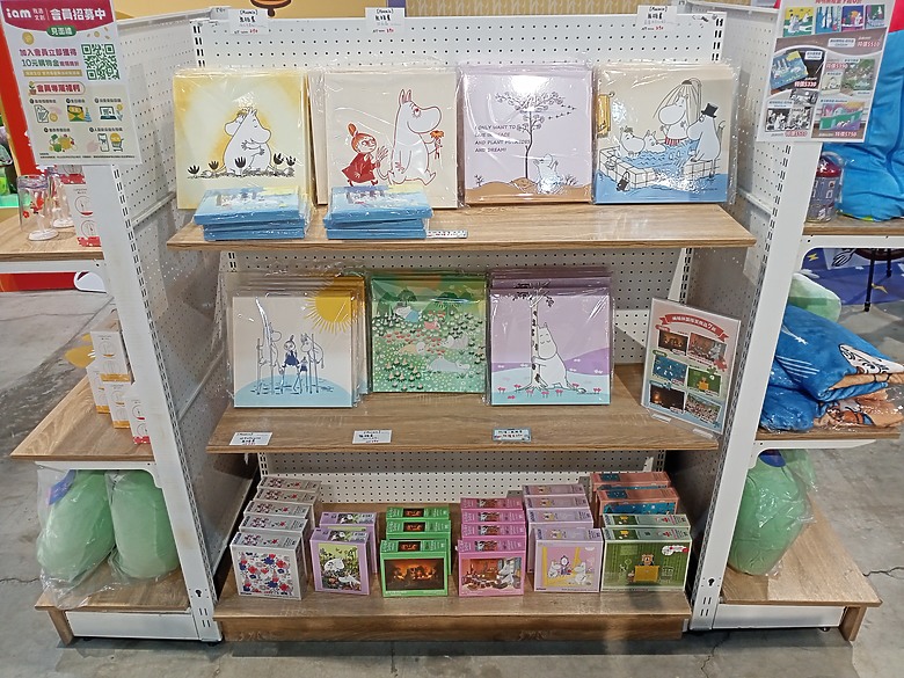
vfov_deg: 49.7
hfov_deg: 63.4
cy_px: 339
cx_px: 452
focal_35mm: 28
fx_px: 731
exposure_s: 1/33.3
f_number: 1.8
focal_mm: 4.05
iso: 164
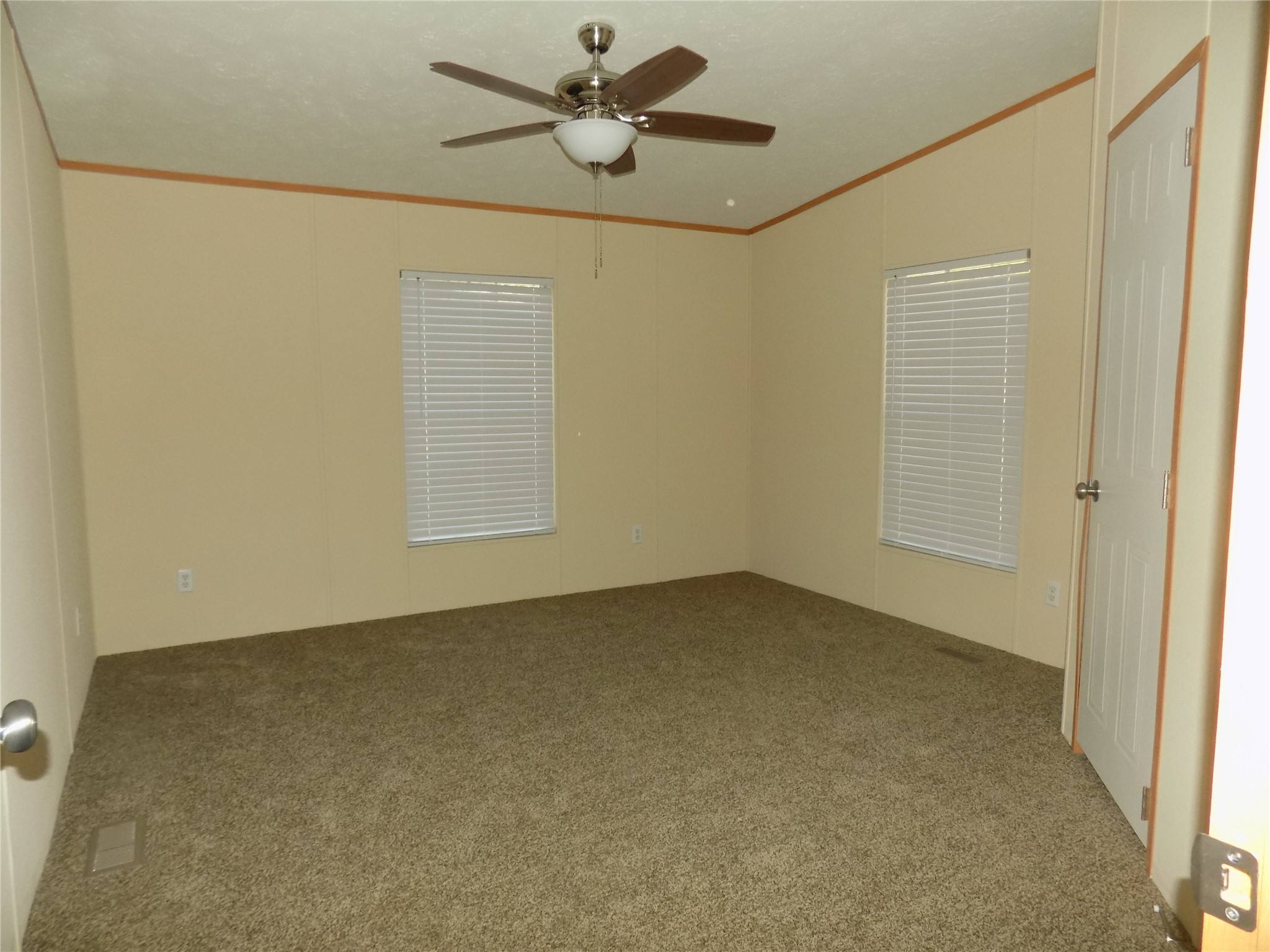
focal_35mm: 23
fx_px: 844
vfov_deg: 58.9
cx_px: 635
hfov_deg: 73.9
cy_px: 476
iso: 220
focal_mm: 4
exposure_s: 1/30
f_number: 3.1
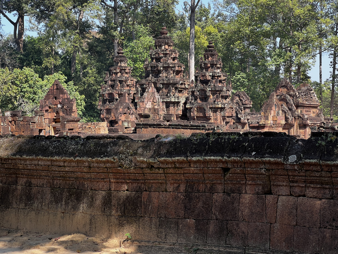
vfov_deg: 19.1
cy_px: 127
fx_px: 752
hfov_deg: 25.3
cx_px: 169
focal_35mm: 77
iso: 32
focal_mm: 9
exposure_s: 1/134
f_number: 2.8
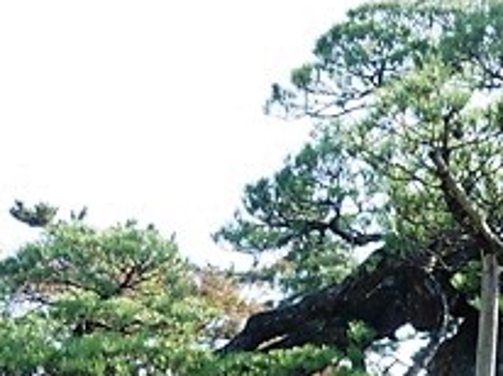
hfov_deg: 17.8
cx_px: 459
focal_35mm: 109
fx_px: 1582
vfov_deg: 13.0
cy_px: 515
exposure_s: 1/125
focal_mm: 6.3
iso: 80
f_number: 3.8
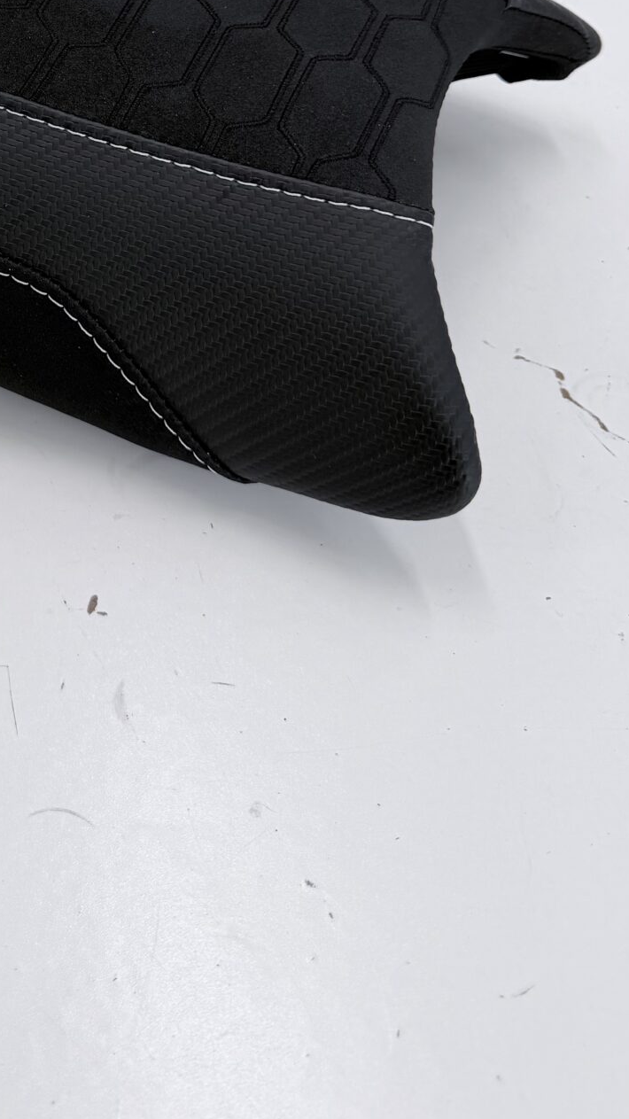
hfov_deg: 20.8
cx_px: -168
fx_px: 1572
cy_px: 44
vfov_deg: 36.0
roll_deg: +0.0
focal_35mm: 53
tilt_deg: -40.0
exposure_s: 1/728
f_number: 1.78
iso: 80
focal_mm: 6.76
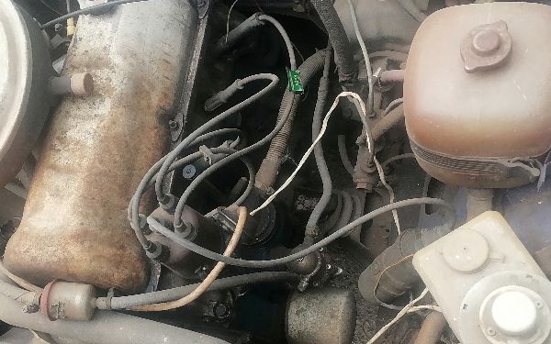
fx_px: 706
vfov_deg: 27.3
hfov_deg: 42.5
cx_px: 234
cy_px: 212
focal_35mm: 47
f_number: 1.8
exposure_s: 1/100
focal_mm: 4.25
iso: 64
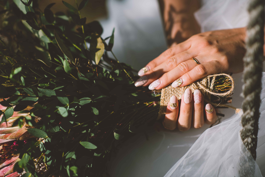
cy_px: 88
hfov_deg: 23.9
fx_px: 626
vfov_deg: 16.1
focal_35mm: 85
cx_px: 132
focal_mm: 85
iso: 100
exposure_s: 1/2000
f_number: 2
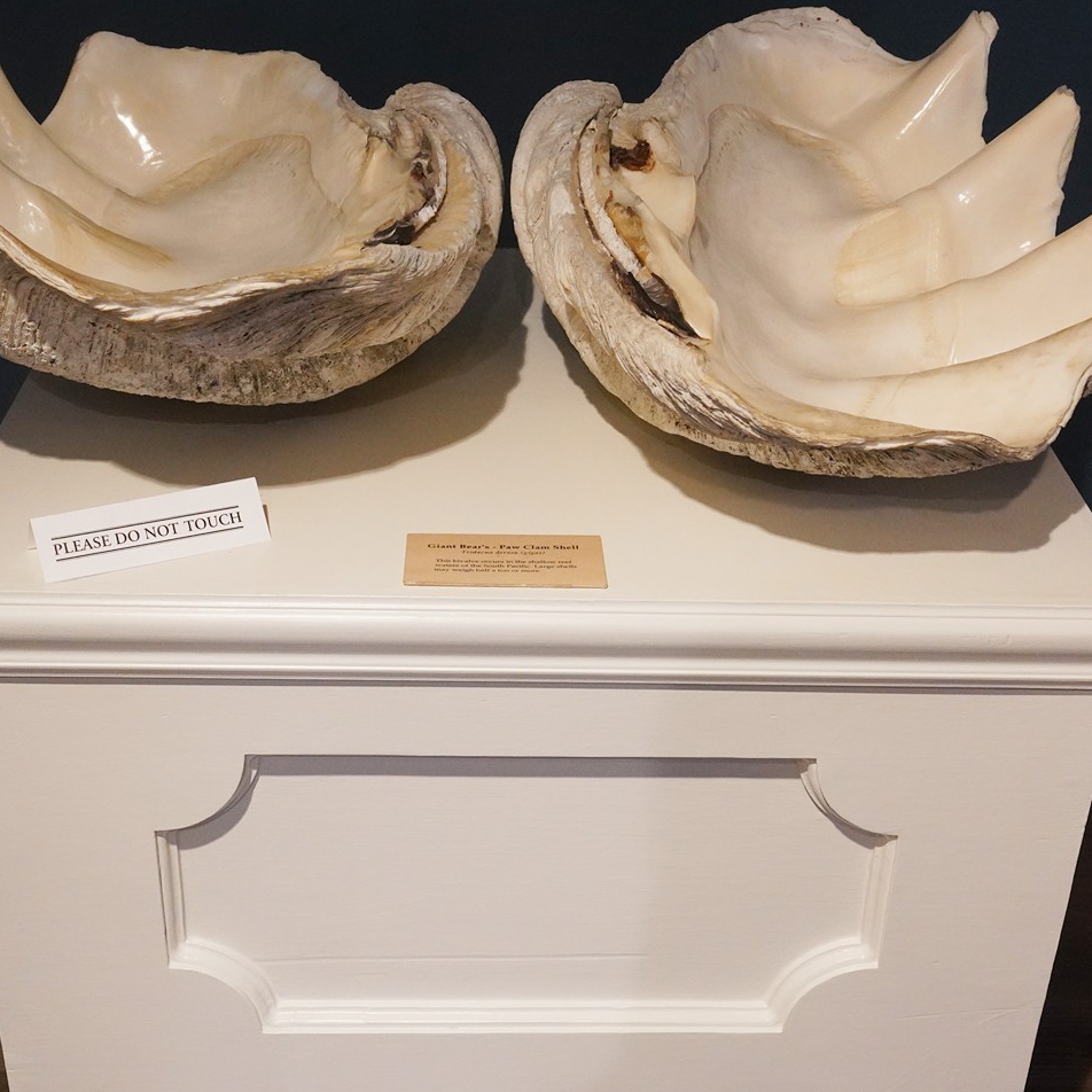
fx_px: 1785
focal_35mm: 50
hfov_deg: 34.0
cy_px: 615
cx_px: 556
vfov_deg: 34.0
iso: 5000
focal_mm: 28
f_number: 9
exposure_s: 1/80
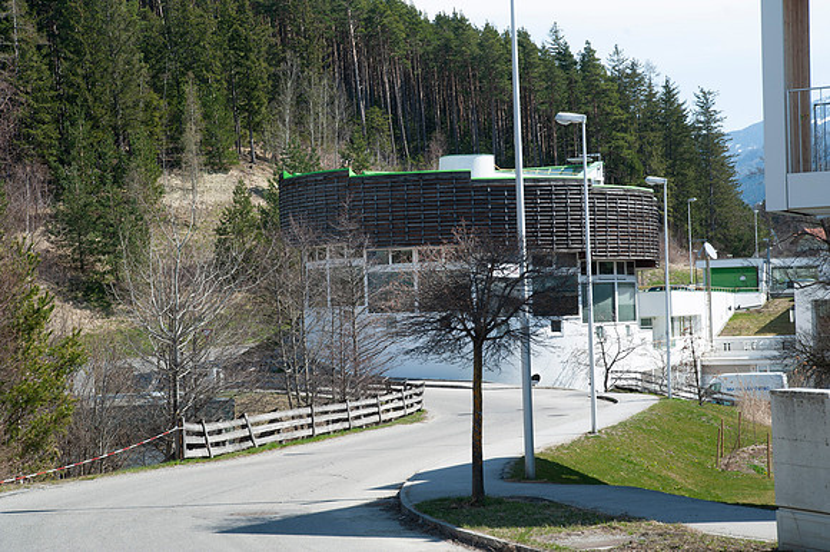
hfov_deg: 27.0
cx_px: 415
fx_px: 1728
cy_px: 276
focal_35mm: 75
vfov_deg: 18.2
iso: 200
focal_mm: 75
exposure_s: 1/250
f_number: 11
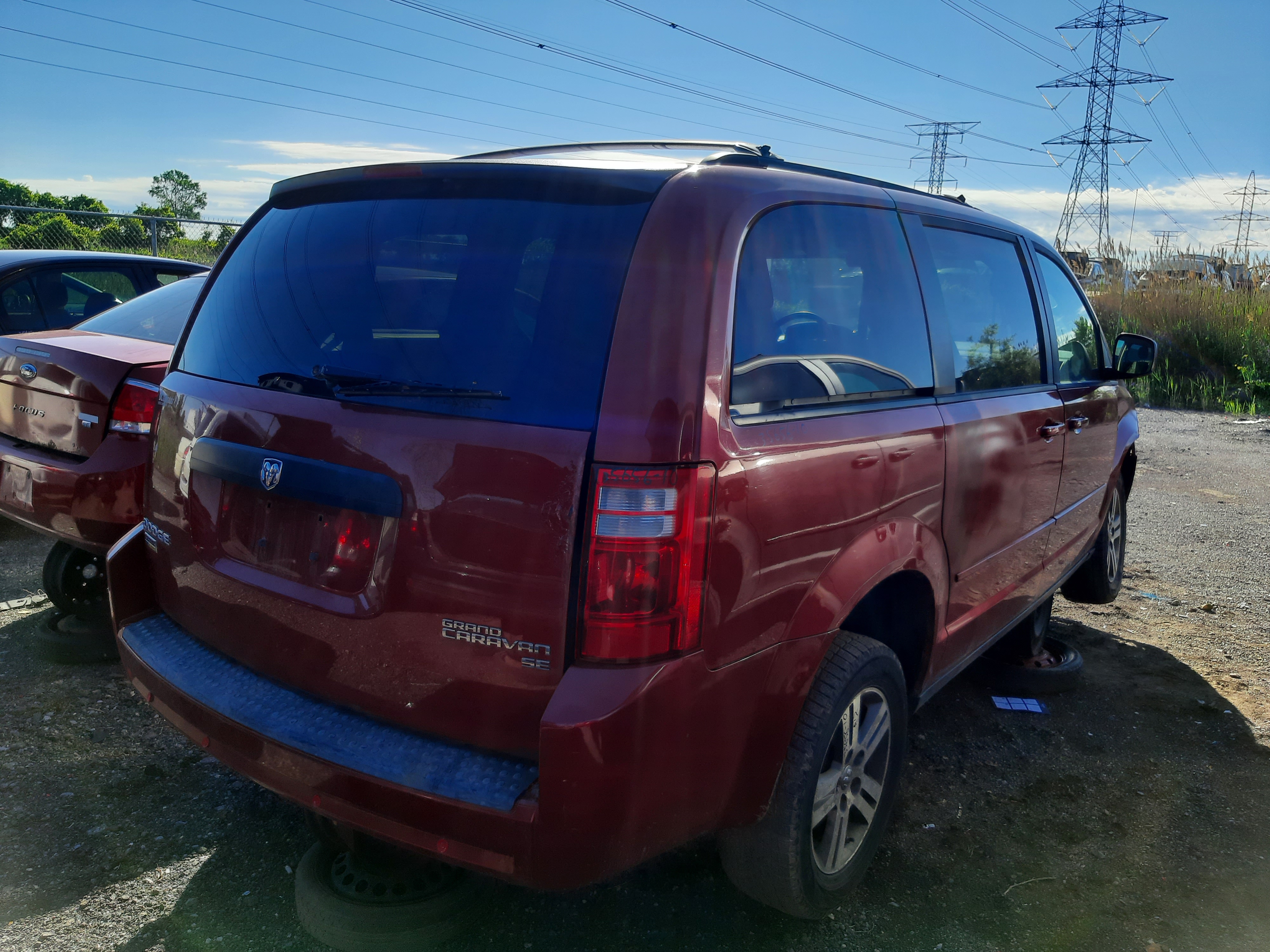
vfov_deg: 53.1
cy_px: 476
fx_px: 954
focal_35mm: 26
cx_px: 635
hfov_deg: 67.3
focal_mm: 3.92
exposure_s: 1/849
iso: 40
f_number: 1.7
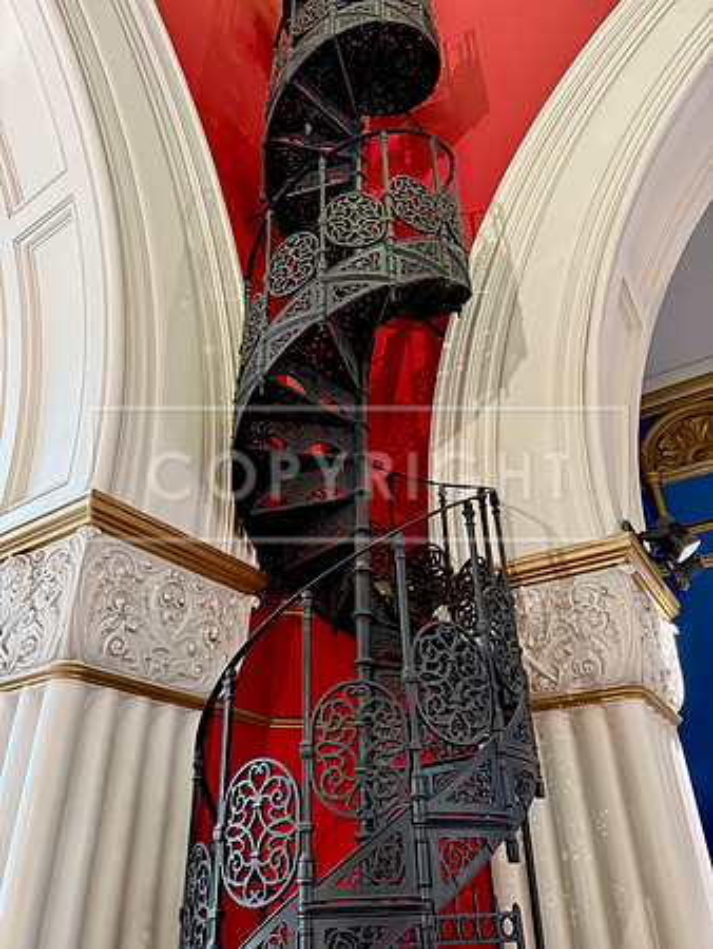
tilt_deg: +32.4
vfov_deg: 71.6
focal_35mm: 24
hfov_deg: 56.9
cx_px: 356
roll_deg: +0.8
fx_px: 658
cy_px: 474
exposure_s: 1/50
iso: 640
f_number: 1.78
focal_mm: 6.76
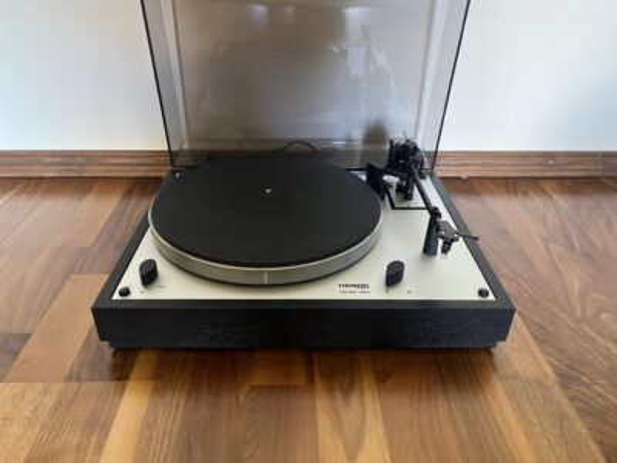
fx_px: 463
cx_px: 308
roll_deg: -1.0
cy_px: 232
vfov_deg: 53.1
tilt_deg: -32.0
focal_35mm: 26
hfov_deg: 67.3
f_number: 1.6
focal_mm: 5.1
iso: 500
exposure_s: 1/60
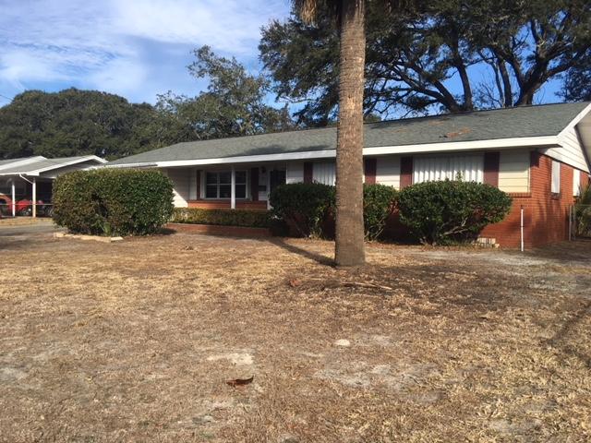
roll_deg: -1.4
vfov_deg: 48.2
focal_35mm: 29
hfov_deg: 61.7
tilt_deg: +0.6
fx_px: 495
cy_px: 222
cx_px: 296
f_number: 2.2
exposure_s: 1/1350
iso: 25
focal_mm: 4.15
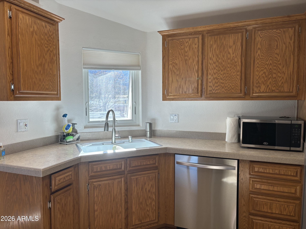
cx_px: 153
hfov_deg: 67.3
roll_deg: +0.4
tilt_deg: -4.0
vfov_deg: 53.1
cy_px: 114
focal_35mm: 26
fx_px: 230
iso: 40
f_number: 1.6
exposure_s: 1/139
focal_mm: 5.96
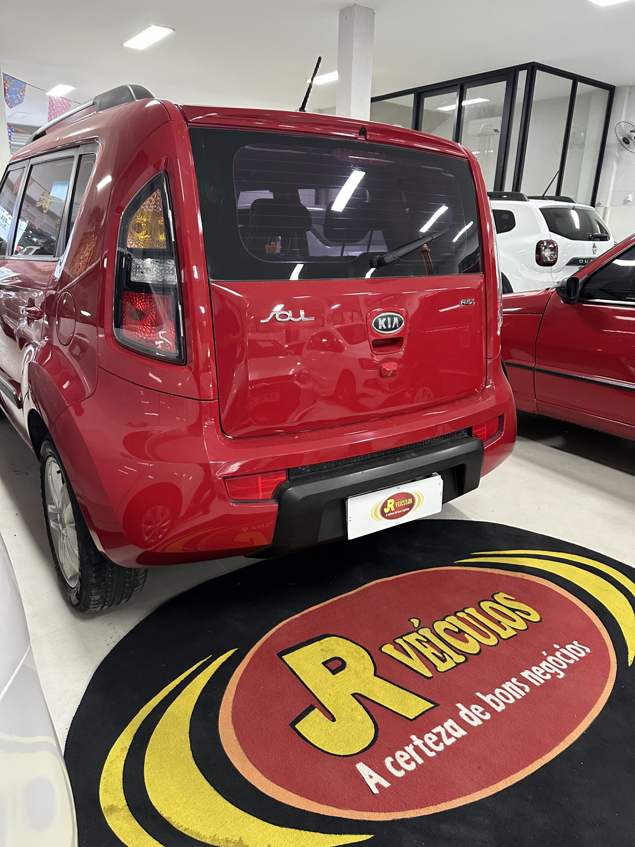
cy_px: 424
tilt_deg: -19.2
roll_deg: -2.5
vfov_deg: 71.6
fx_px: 587
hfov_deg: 56.8
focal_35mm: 24
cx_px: 318
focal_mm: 6.86
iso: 500
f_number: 1.78
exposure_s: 1/60
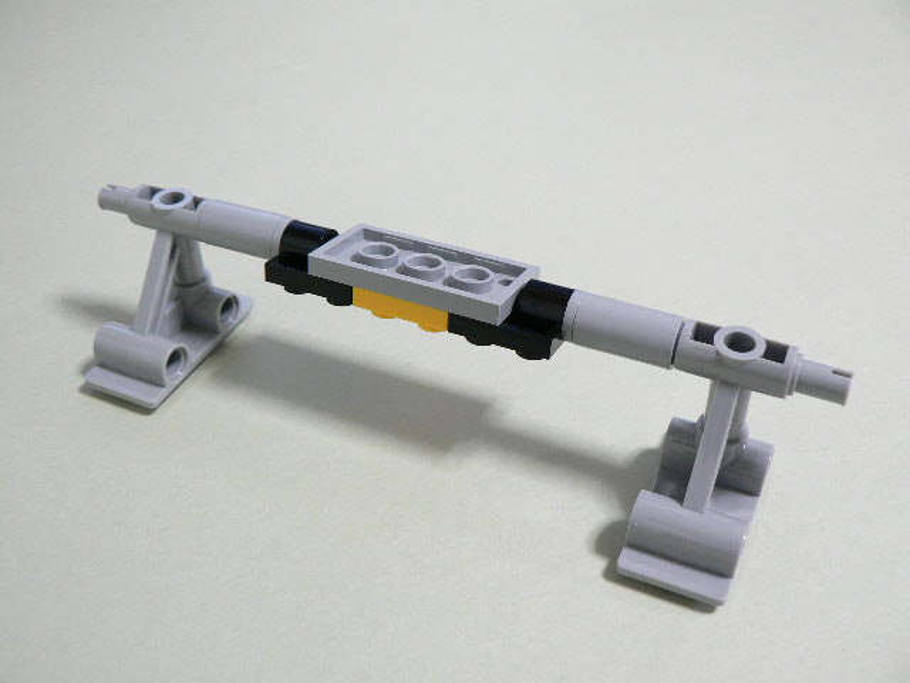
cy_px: 342
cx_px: 455
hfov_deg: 51.4
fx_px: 946
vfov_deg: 39.7
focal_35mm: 36
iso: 200
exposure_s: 1/15
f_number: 2.8
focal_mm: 6
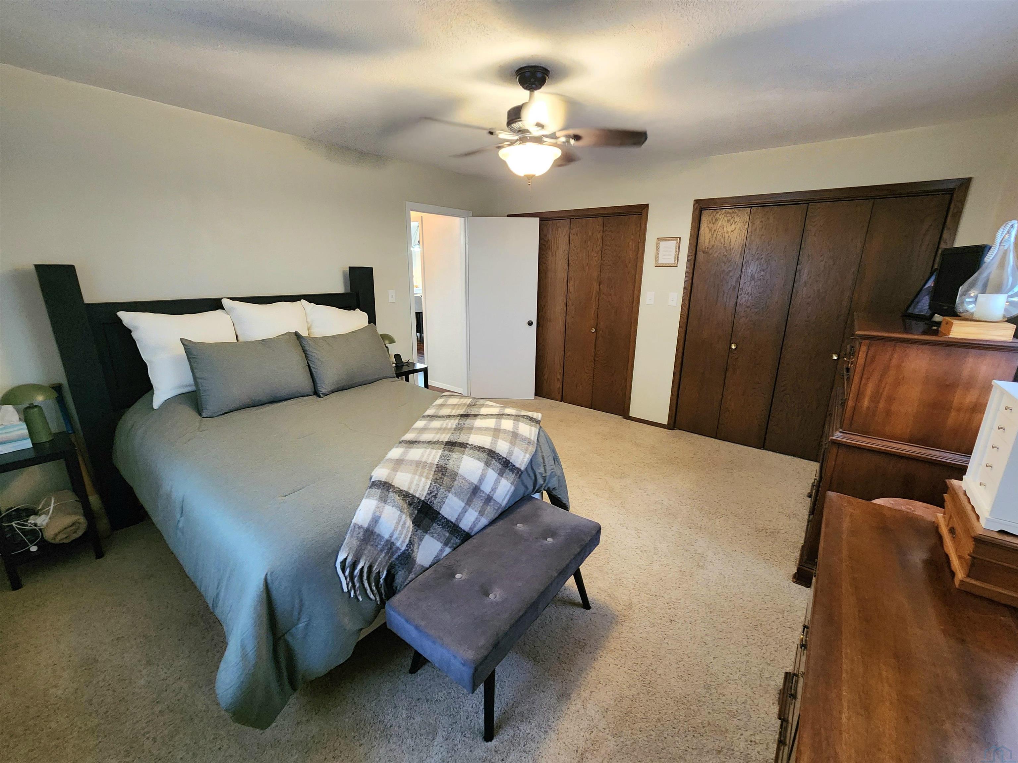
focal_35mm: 13
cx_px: 509
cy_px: 382
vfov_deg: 89.9
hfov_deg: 106.2
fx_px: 382
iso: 400
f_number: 2.2
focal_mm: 2.2
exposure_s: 1/30
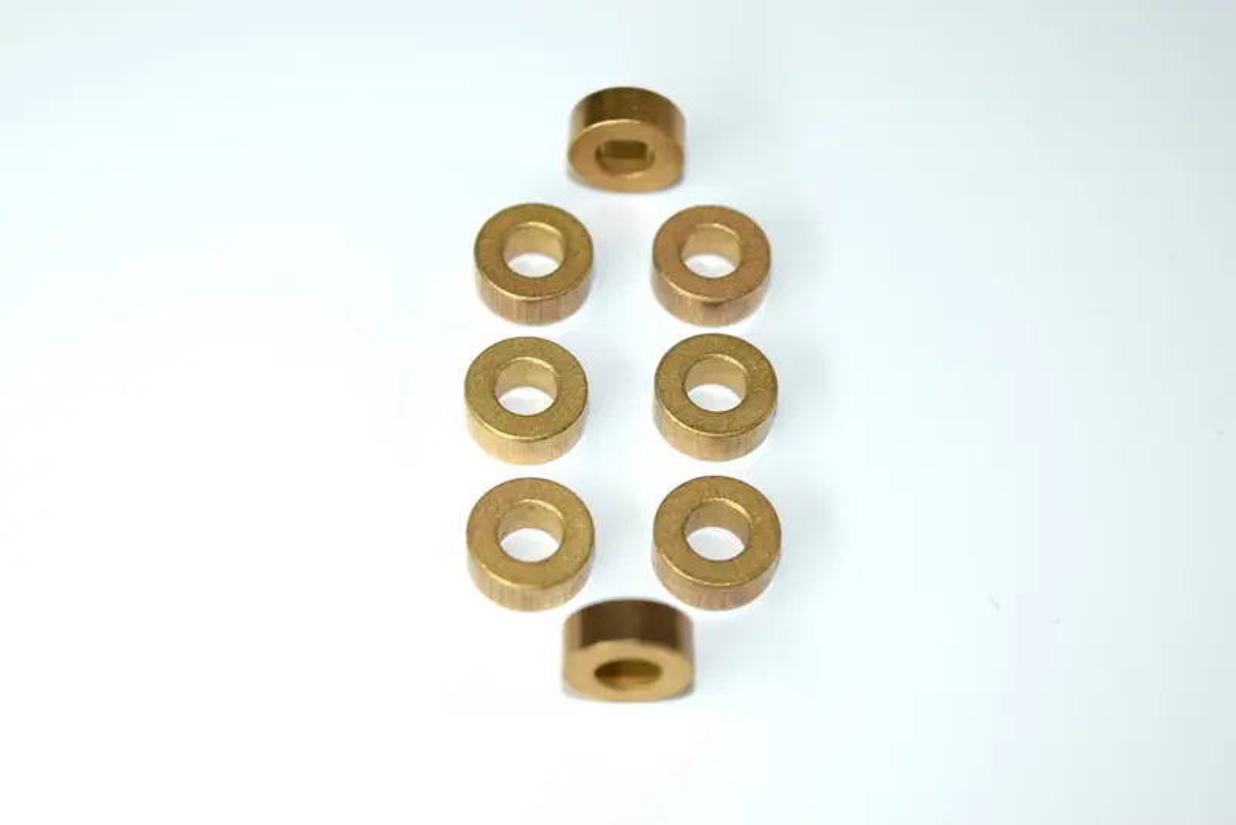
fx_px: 2473
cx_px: 618
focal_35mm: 72
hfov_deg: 28.1
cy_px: 412
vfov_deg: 18.9
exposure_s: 1/80
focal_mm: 48
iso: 100
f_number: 7.1
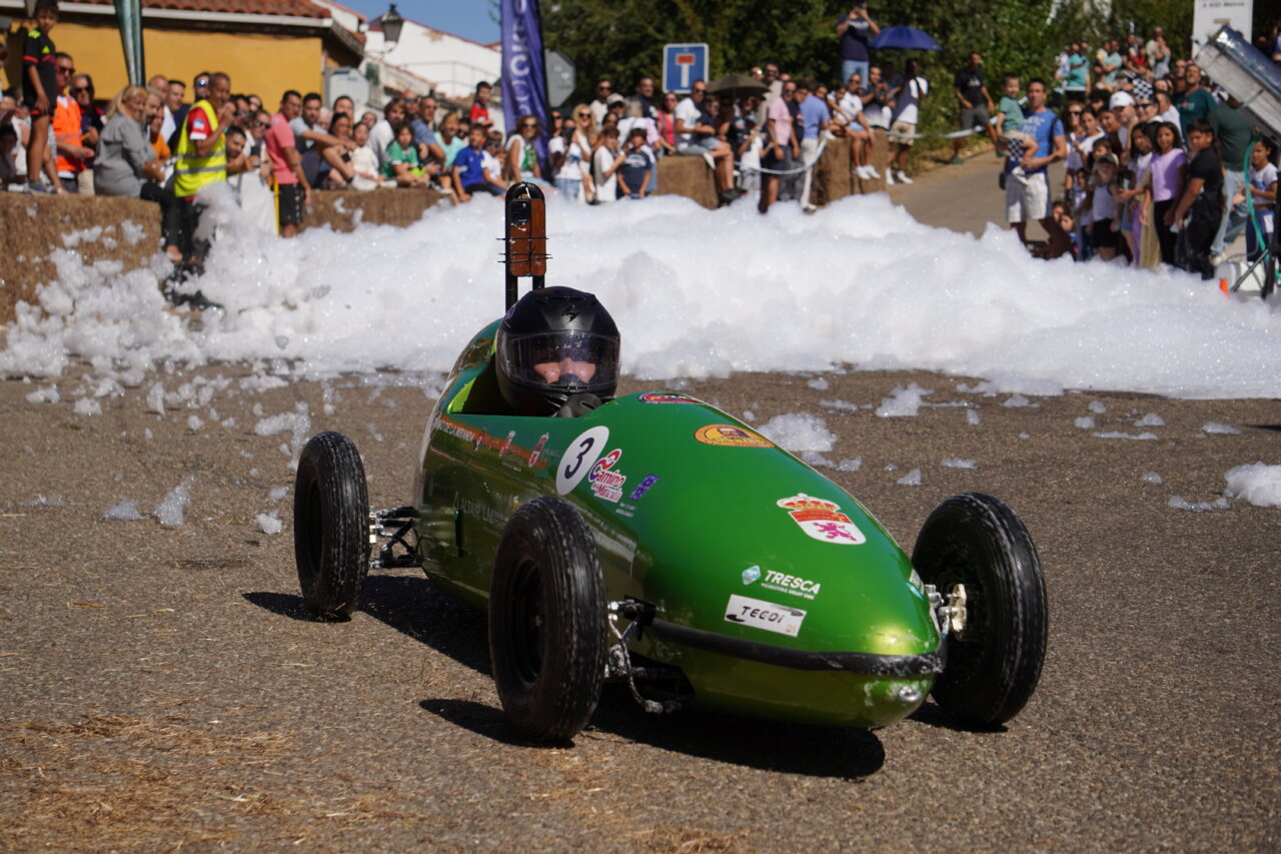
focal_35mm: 82
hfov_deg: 24.6
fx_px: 2935
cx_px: 640
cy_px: 427
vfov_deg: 16.5
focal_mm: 55
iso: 100
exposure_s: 1/1600
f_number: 5
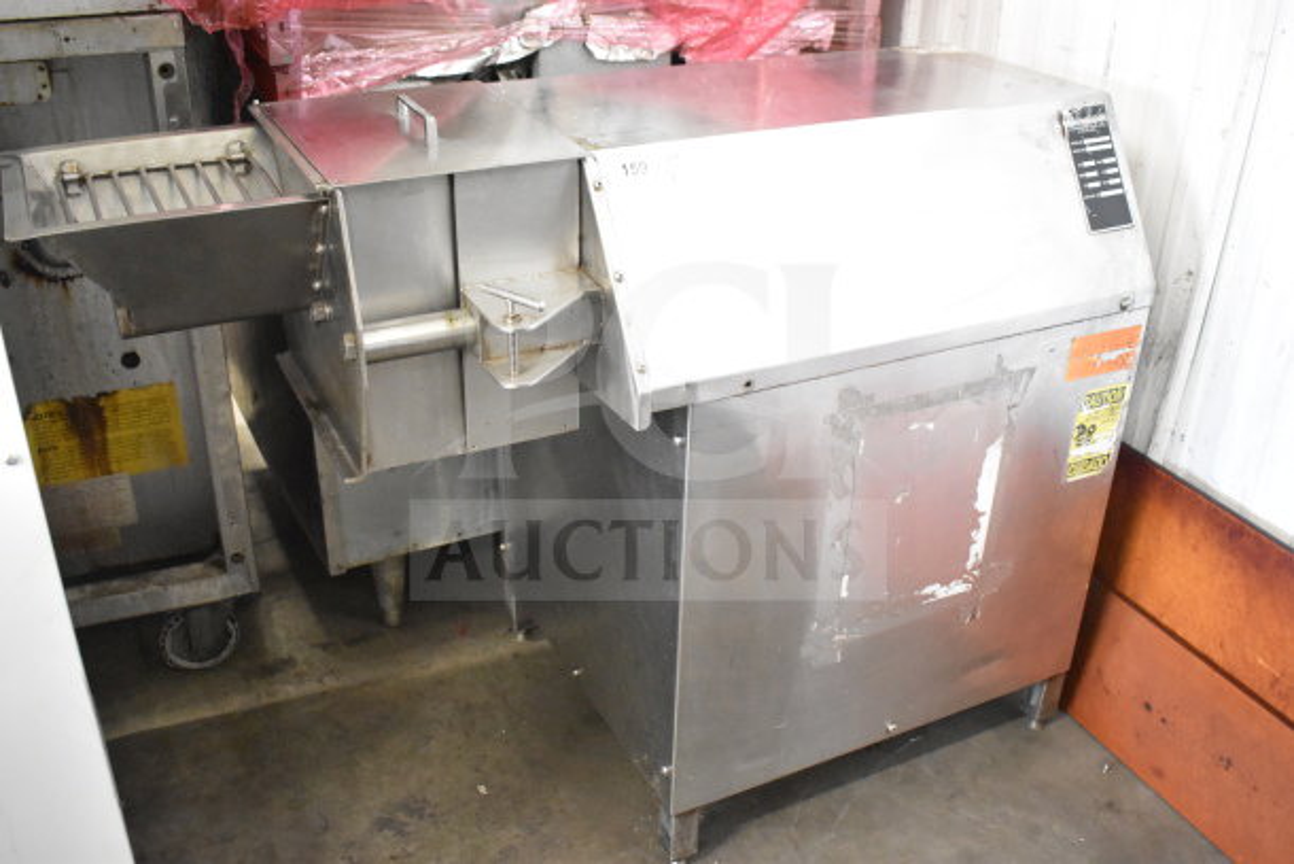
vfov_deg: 38.4
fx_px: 1240
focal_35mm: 34
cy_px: 432
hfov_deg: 55.1
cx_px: 647
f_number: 4
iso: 6400
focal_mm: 23
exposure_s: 1/60
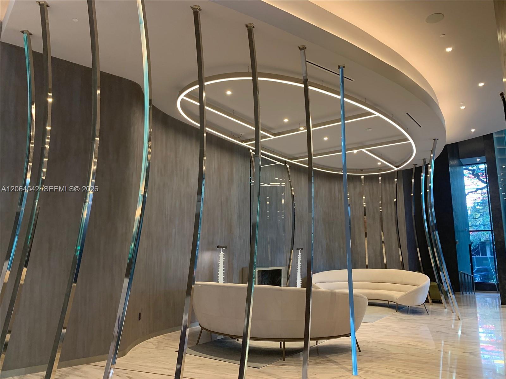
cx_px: 253
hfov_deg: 67.3
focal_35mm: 26
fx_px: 380
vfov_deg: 53.1
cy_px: 190
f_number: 1.8
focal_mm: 4.25
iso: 125
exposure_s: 1/60
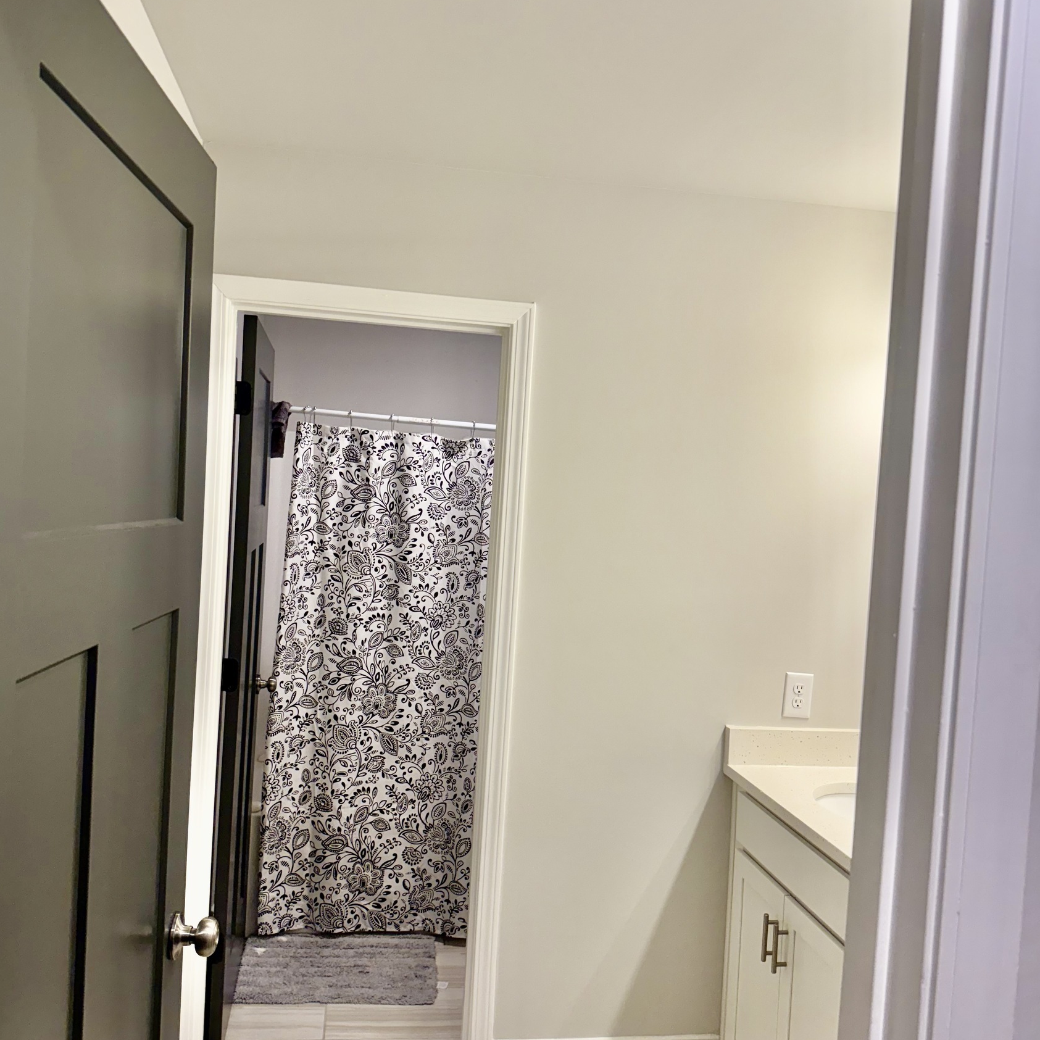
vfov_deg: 55.6
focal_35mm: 29
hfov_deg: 55.6
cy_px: 532
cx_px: 509
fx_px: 986
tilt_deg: -1.0
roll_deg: -2.8
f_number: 1.78
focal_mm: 6.76
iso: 160
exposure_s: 1/120
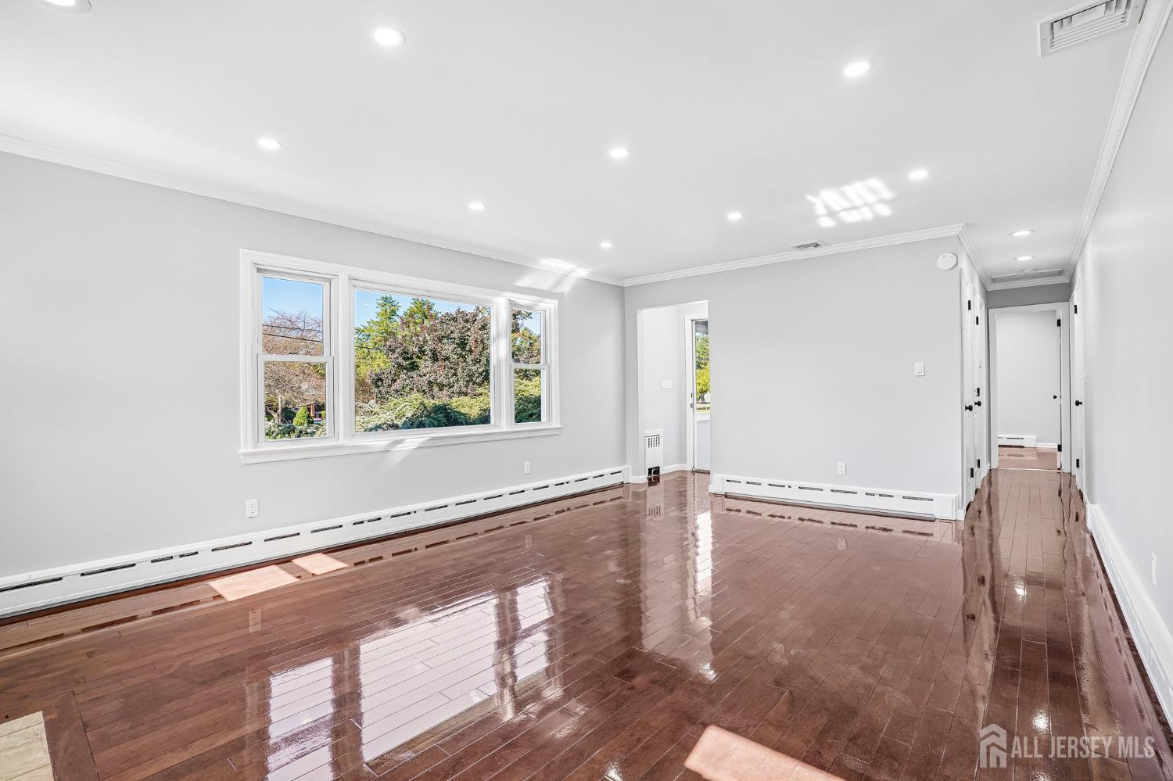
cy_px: 390
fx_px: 521
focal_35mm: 16
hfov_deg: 96.8
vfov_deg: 73.7
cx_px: 586
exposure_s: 1/50
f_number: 8
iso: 125
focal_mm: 16
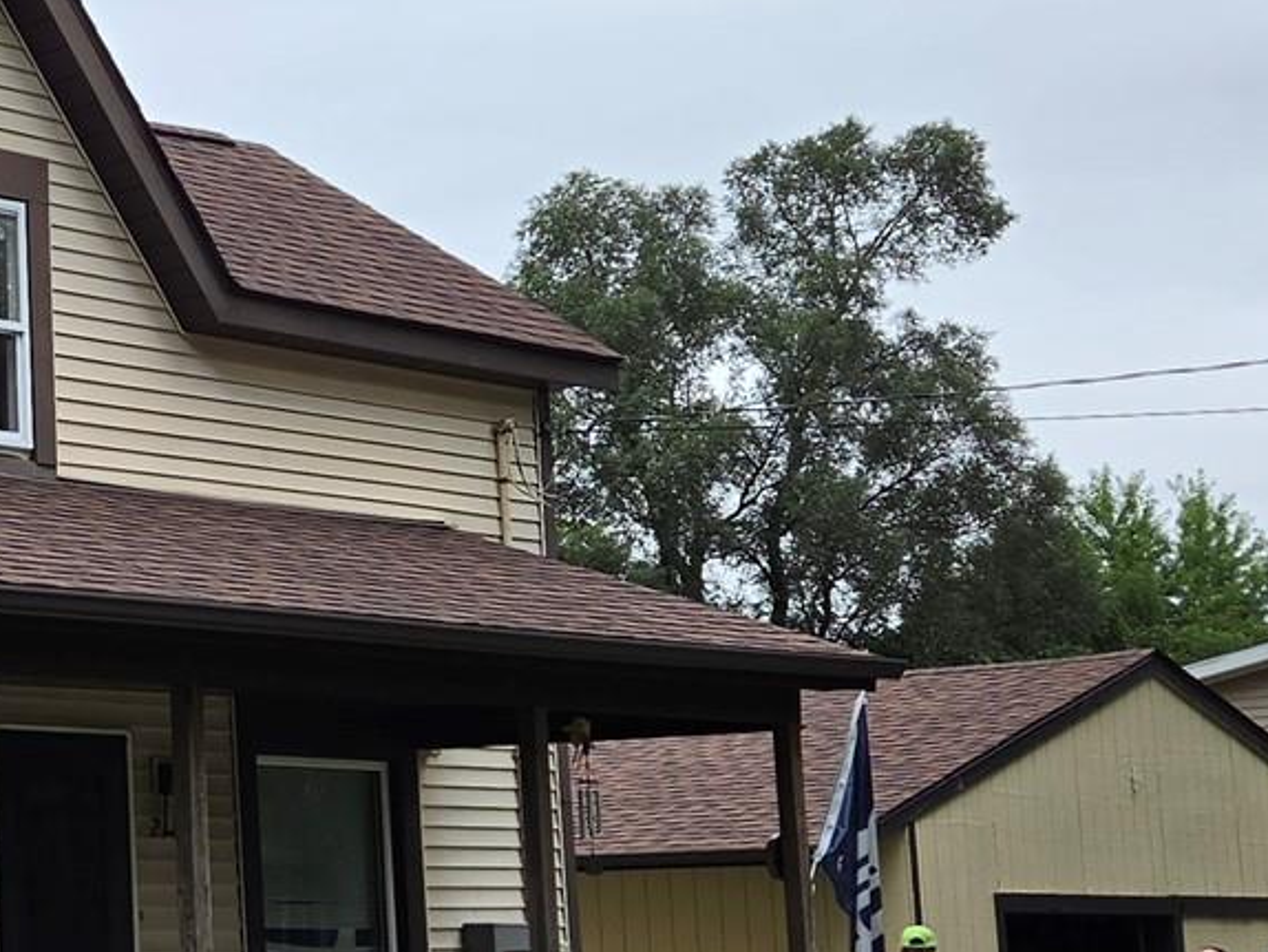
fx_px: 3005
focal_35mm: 82
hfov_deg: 22.1
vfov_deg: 18.0
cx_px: -228
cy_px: 440
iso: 80
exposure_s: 1/3521
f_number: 1.8
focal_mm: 5.4
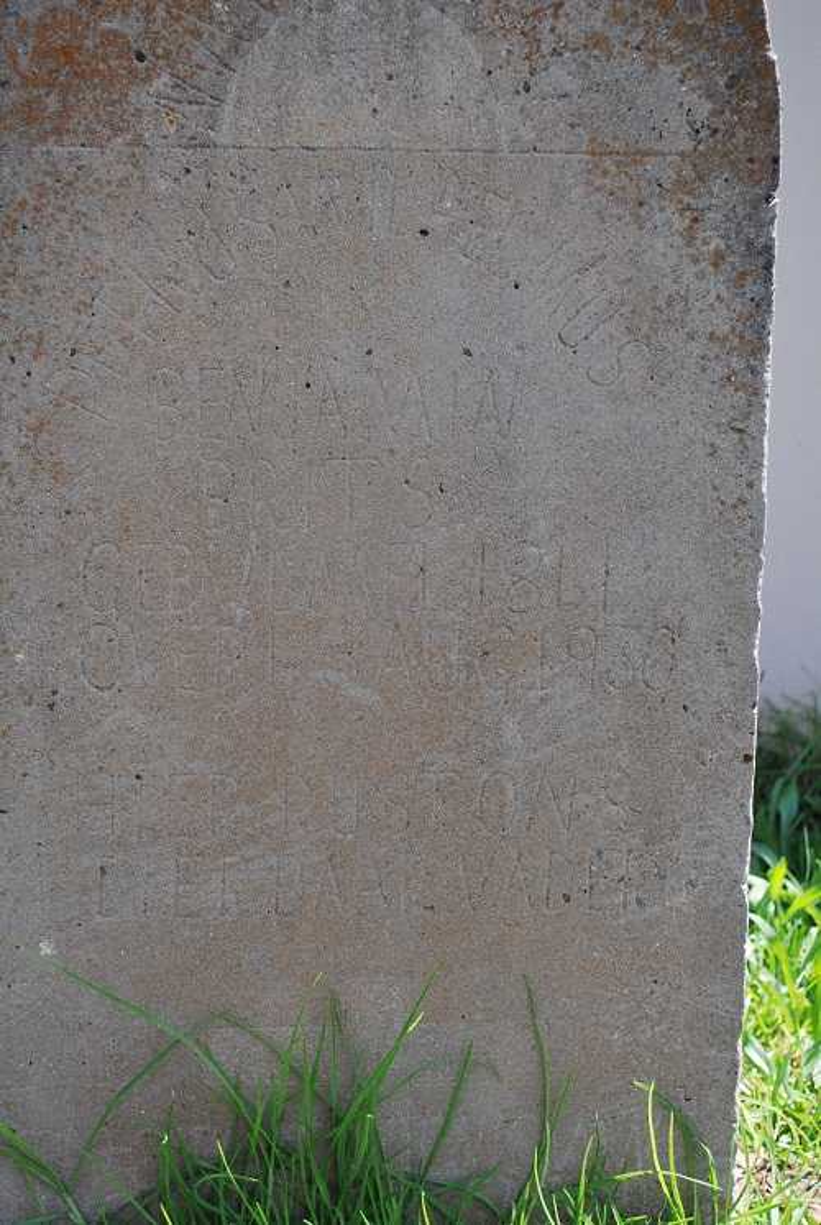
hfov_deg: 28.2
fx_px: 1636
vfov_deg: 41.1
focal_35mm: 48
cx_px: 410
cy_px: 612
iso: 140
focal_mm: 32
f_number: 5.6
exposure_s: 1/250
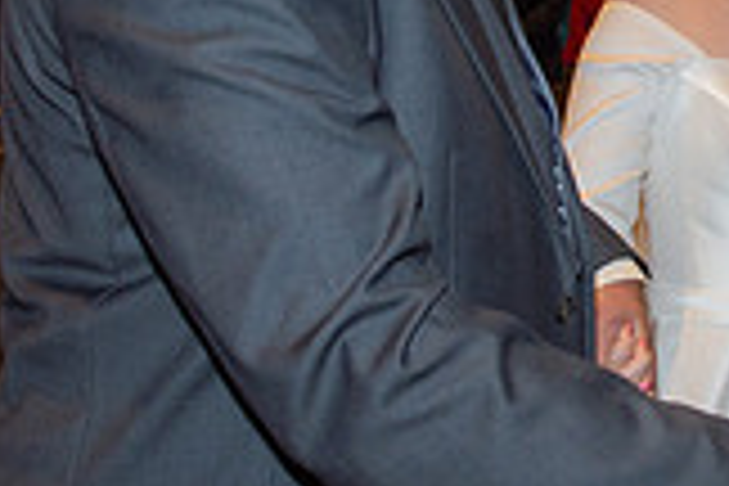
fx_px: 2025
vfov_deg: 13.5
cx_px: 900
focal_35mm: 100
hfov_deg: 19.1
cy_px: 27
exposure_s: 1/160
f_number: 5.6
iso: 1250
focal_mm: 28
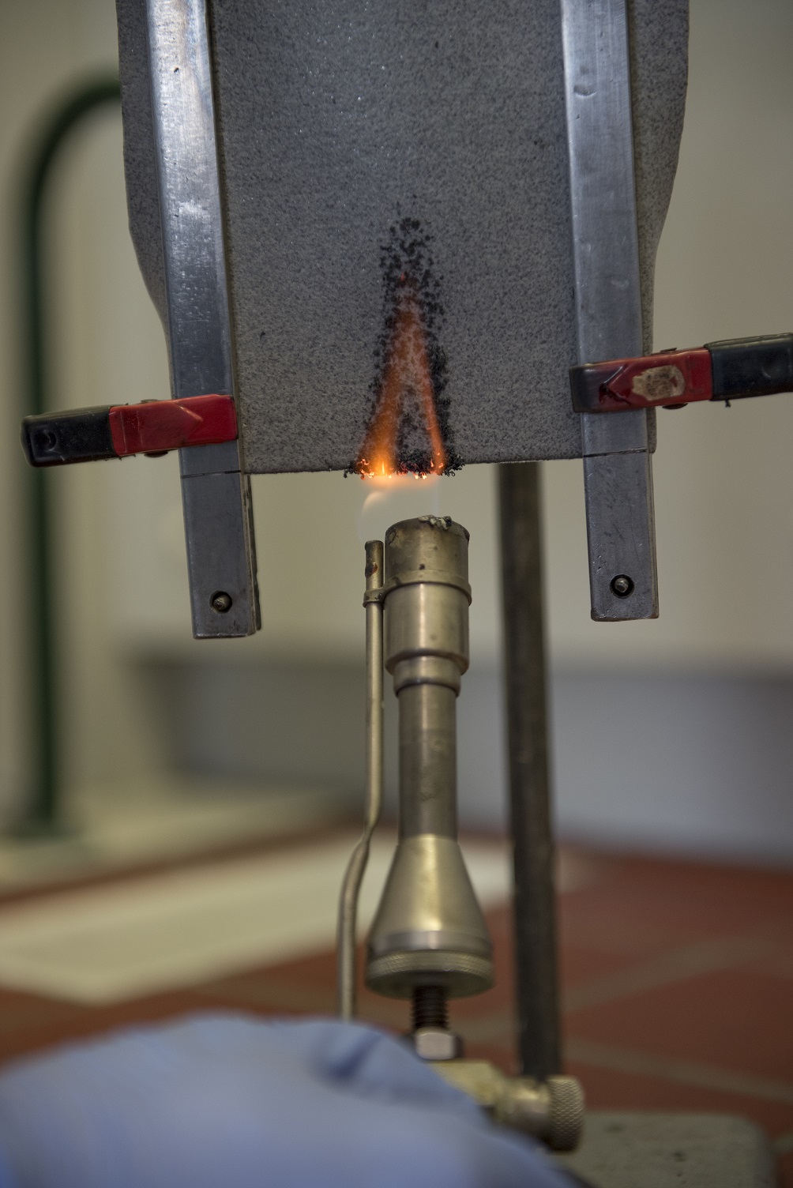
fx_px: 2311
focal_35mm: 70
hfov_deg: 19.5
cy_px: 594
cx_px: 396
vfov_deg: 28.8
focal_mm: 70
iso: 800
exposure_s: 1/200
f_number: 2.8
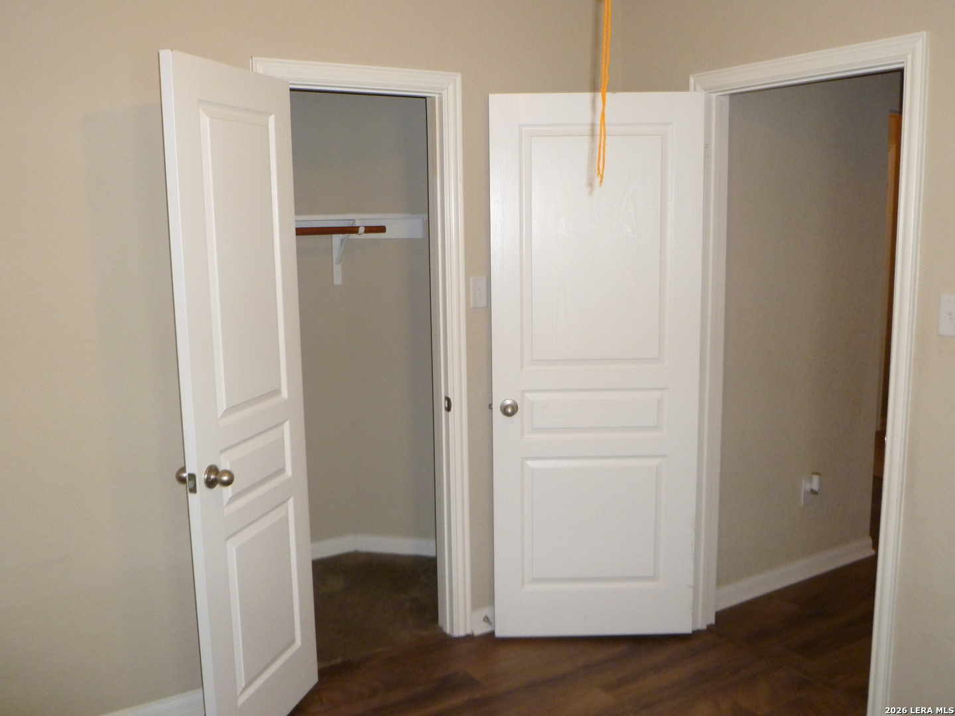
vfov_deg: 46.8
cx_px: 478
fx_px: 828
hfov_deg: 60.0
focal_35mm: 30
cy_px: 358
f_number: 3.4
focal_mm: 5.4
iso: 320
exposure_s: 1/30
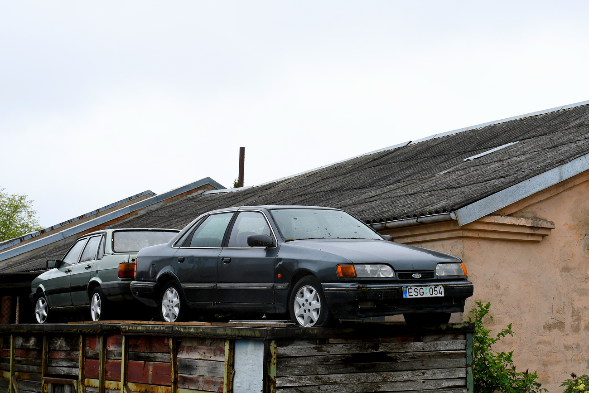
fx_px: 1031
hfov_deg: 31.9
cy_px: 196
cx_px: 294
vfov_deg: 21.6
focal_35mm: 63
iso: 200
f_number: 6.3
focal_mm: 42
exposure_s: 1/200
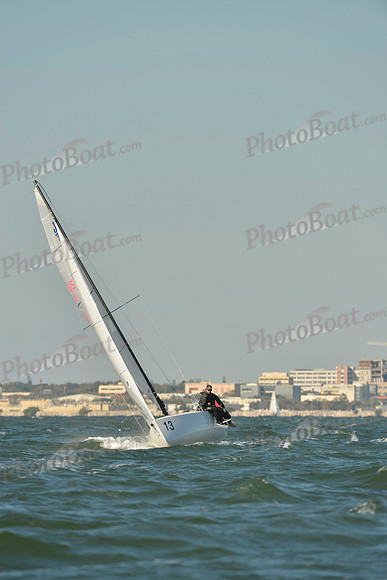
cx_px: 194
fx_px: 6446
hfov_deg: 3.4
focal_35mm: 400
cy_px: 290
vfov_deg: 5.2
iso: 280
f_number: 7.1
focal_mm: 400
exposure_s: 1/1250
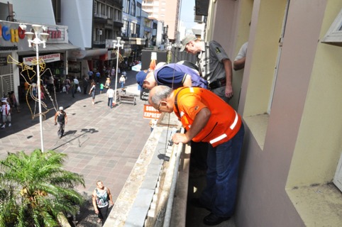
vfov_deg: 47.8
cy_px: 114
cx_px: 171
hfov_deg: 67.5
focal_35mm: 27
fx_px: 256
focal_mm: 18
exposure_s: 1/200
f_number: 22
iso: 1600
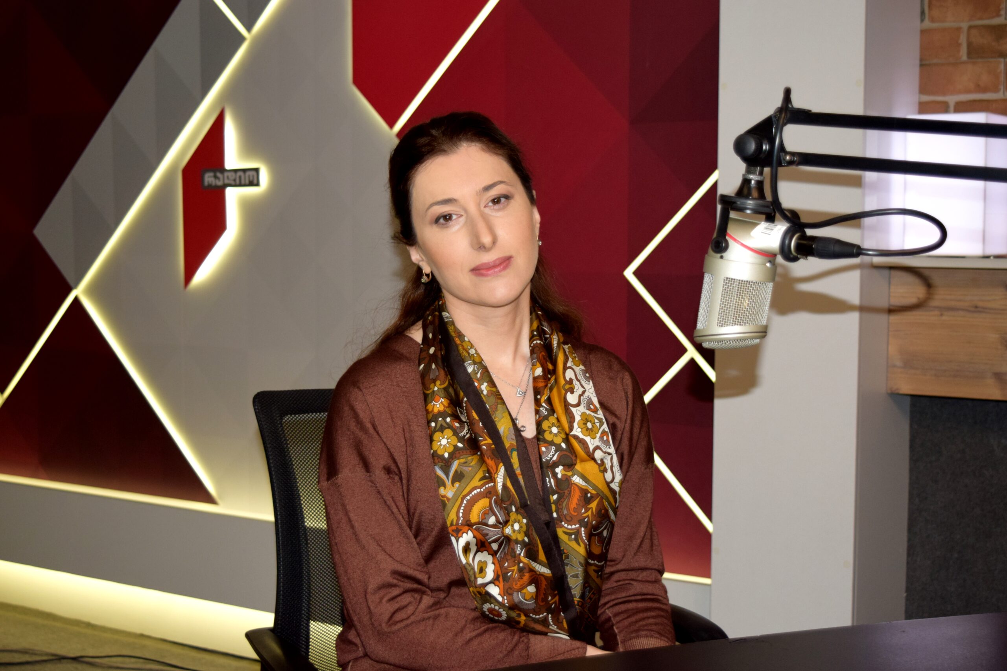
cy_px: 336
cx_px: 504
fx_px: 1594
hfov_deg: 35.1
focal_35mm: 57
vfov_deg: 23.8
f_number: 4.8
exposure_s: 1/100
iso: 800
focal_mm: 38
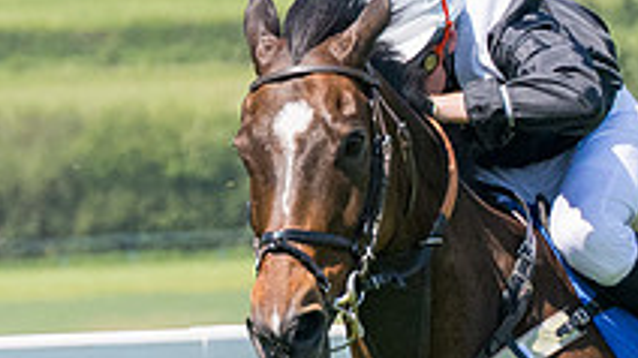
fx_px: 14575
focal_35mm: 862
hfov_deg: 2.5
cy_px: 489
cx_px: 538
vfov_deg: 1.4
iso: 400
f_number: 5
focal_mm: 125
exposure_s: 1/3200
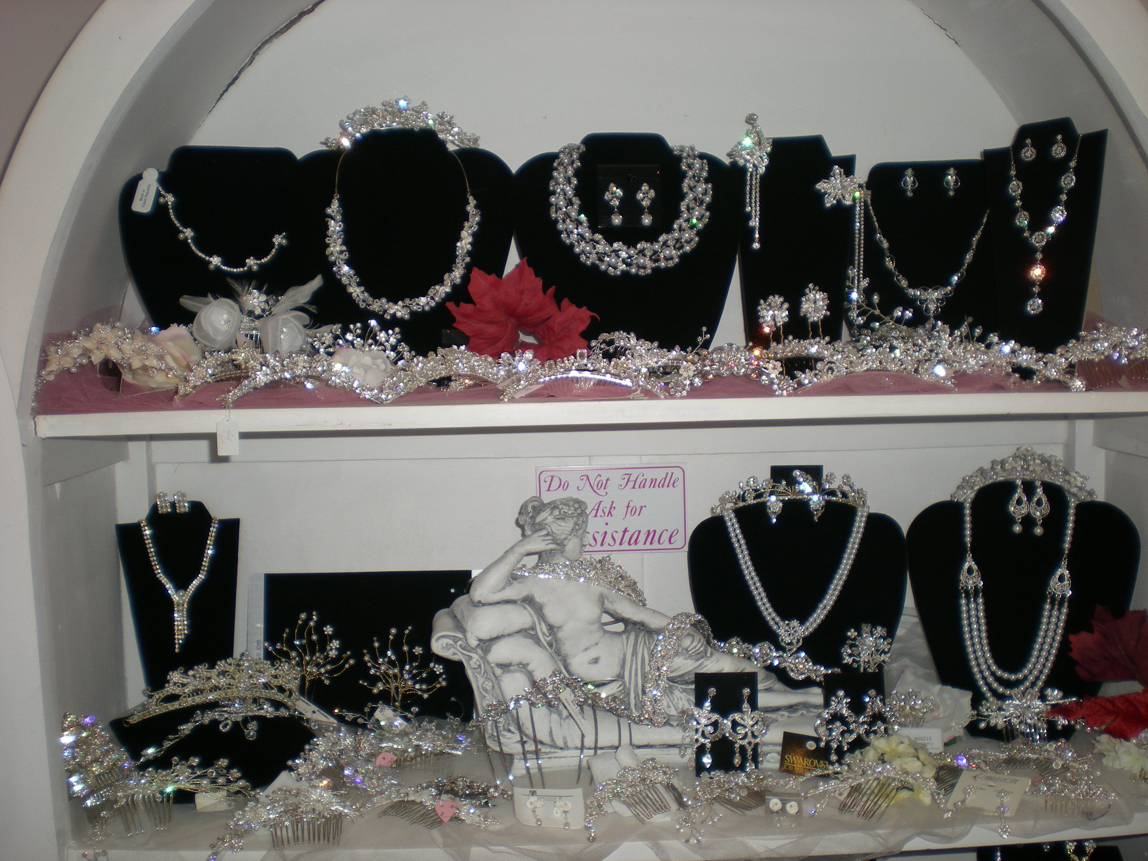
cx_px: 574
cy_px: 430
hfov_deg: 49.0
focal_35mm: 38
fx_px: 1260
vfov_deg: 37.7
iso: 50
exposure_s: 1/60
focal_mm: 6.3
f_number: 3.1
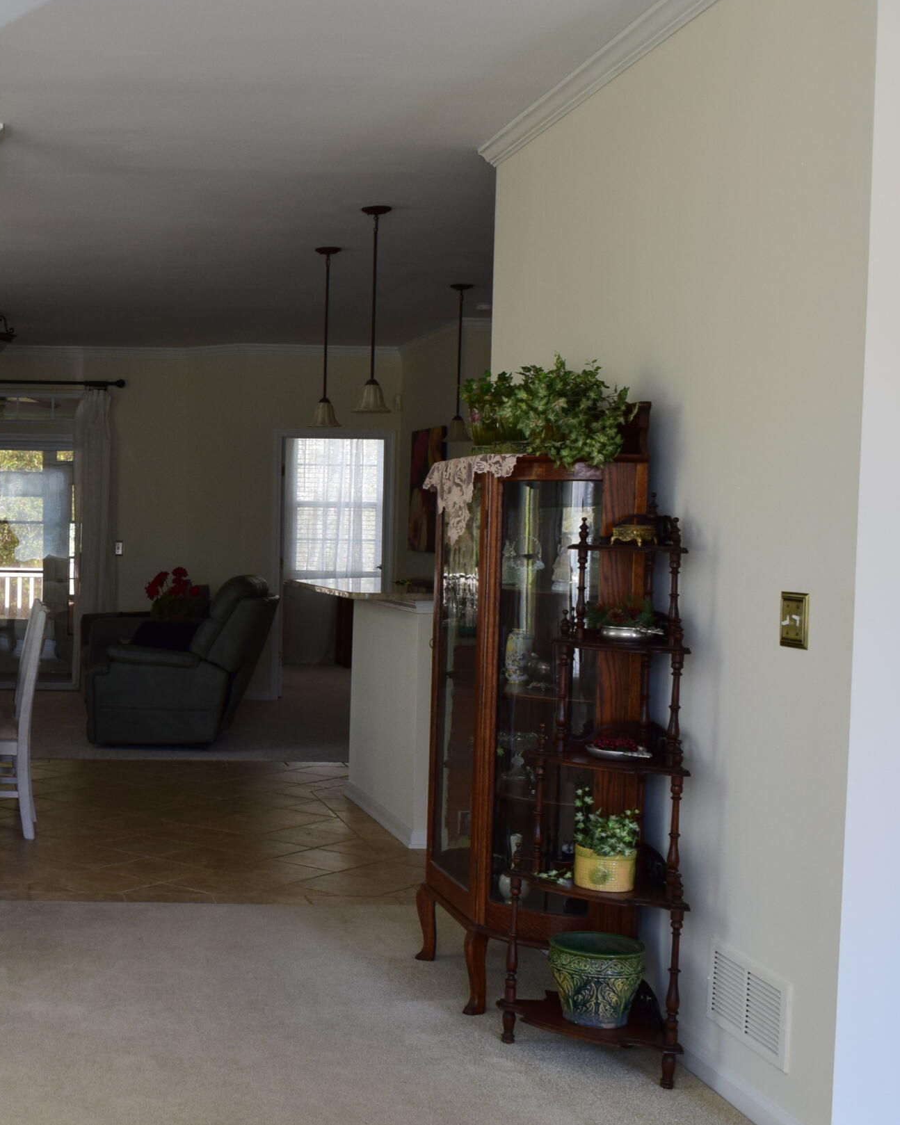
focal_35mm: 47
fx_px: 1565
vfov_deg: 39.5
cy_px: 612
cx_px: 14
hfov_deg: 30.0
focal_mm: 18
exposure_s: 1/60
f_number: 8
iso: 450
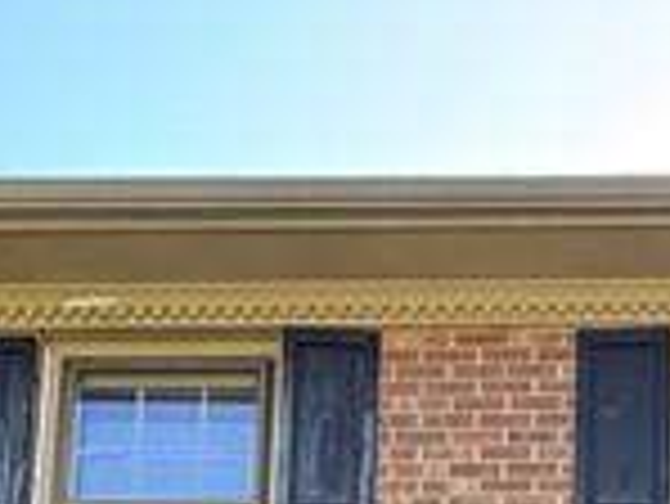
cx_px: 778
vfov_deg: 11.7
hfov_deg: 19.4
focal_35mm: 96
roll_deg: -0.8
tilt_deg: +9.1
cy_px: 1318
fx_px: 1860
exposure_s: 1/99
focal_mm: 2.22
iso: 50
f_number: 2.2
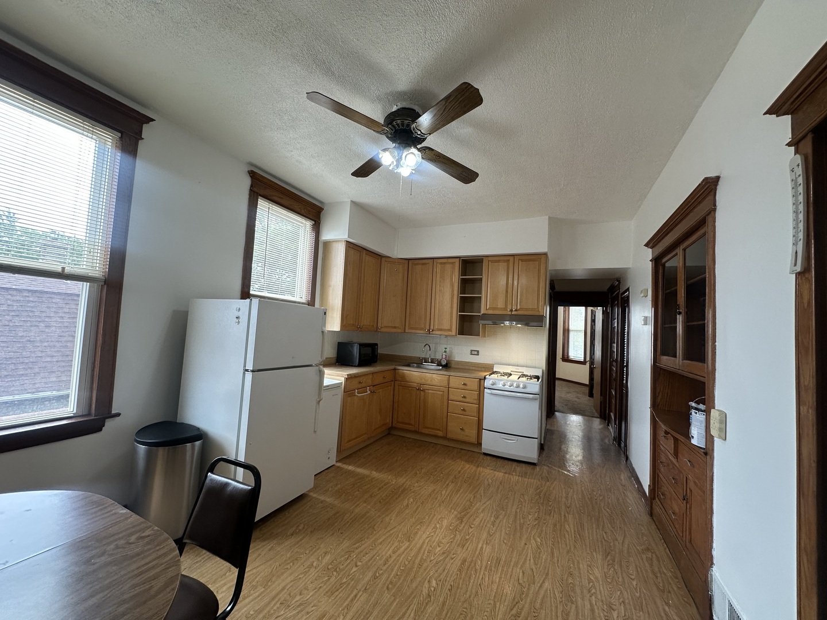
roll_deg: -2.2
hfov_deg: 102.1
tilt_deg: +3.7
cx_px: 414
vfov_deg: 85.7
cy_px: 310
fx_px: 334
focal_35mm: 14
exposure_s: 1/120
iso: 125
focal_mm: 2.22
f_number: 2.2
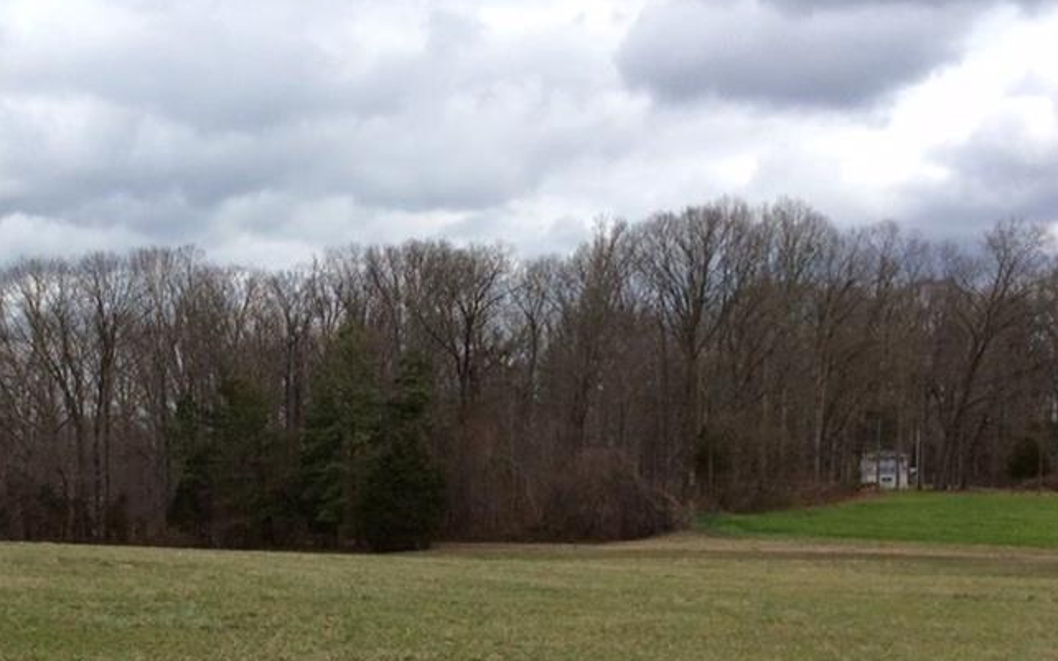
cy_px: 585
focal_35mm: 54
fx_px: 1557
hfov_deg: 36.4
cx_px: 234
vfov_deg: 23.4
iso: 32
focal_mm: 3.3
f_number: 2.4
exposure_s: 1/1634
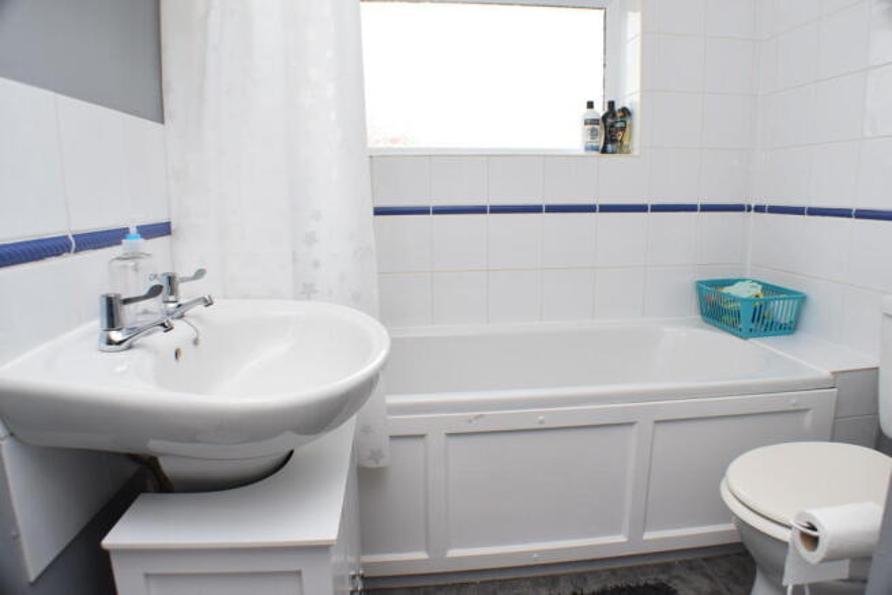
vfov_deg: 48.0
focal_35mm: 27
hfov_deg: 67.4
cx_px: 446
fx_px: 669
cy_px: 298
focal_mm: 18
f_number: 7.1
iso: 400
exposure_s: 1/200
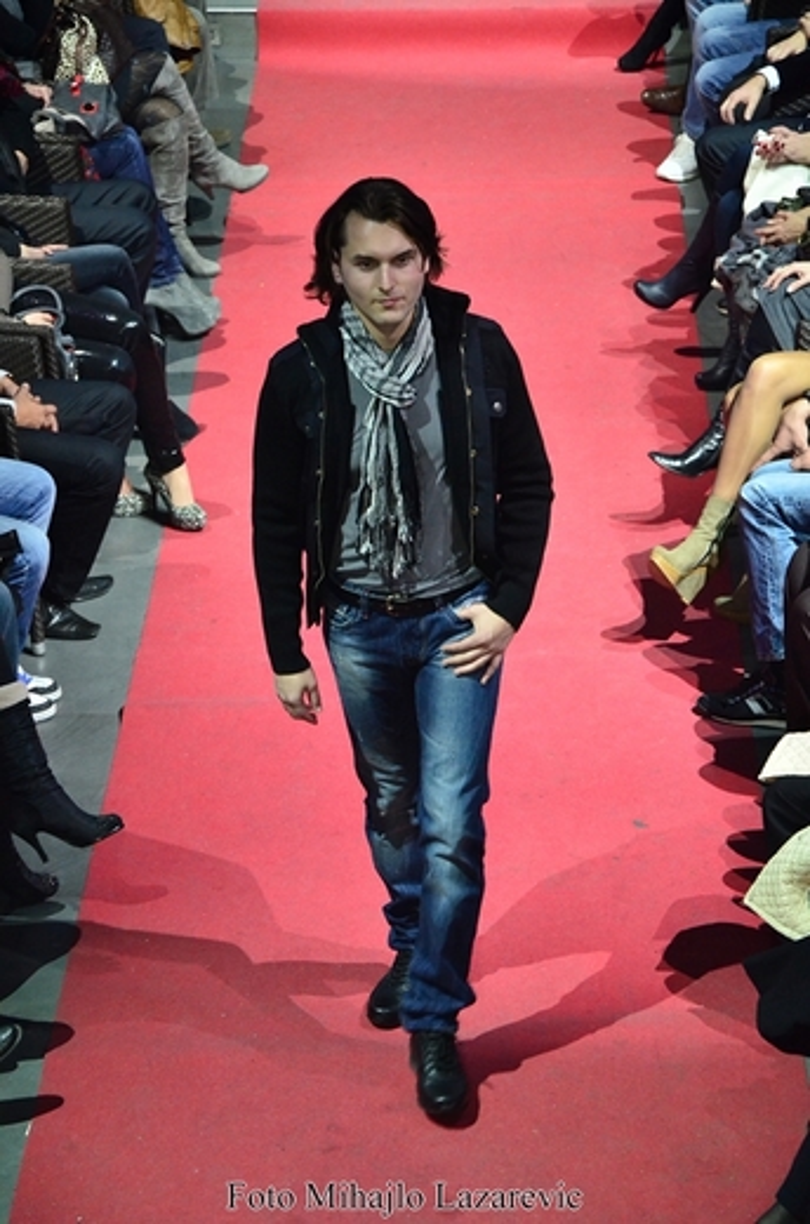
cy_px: 612
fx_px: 4326
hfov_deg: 10.7
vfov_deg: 16.1
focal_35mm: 128
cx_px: 405
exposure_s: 1/100
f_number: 5.6
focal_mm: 85
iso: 2000
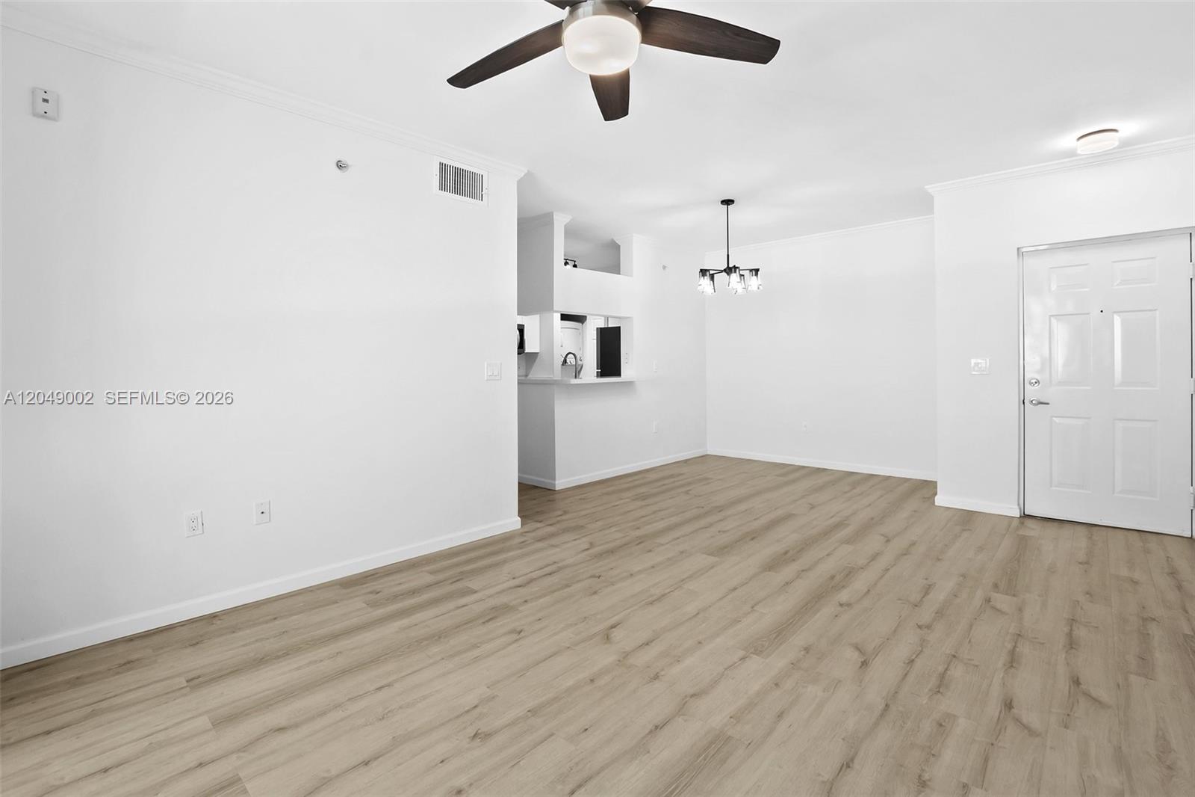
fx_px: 498
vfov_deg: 77.3
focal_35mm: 15
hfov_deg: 100.4
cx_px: 598
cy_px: 398
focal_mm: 10
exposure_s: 1/15
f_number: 8
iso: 900
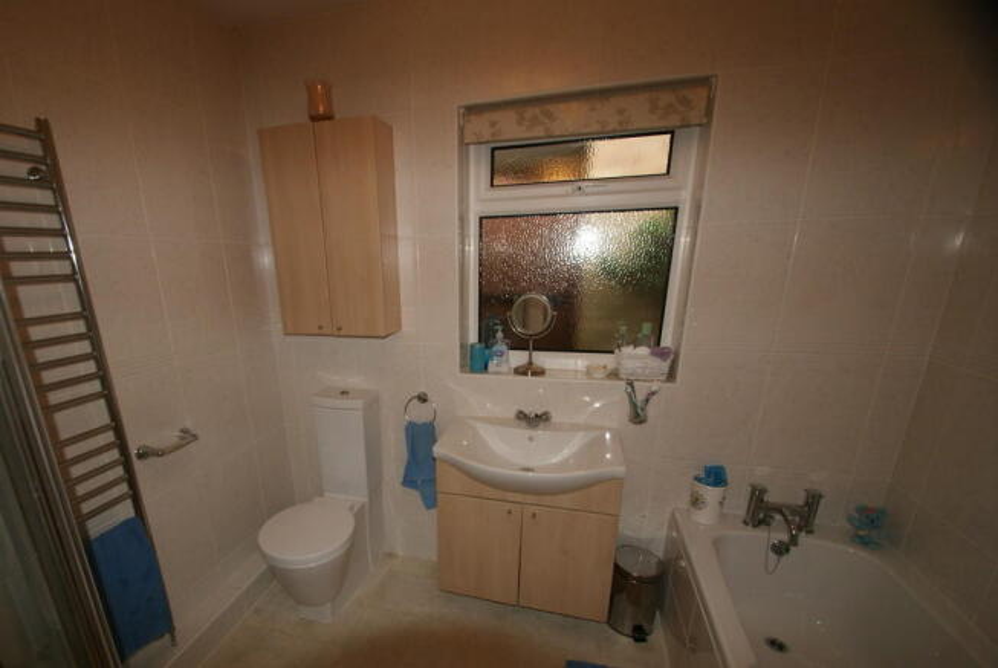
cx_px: 499
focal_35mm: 15
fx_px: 416
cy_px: 334
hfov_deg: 100.3
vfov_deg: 77.5
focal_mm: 10
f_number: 5.6
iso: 400
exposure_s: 1/60
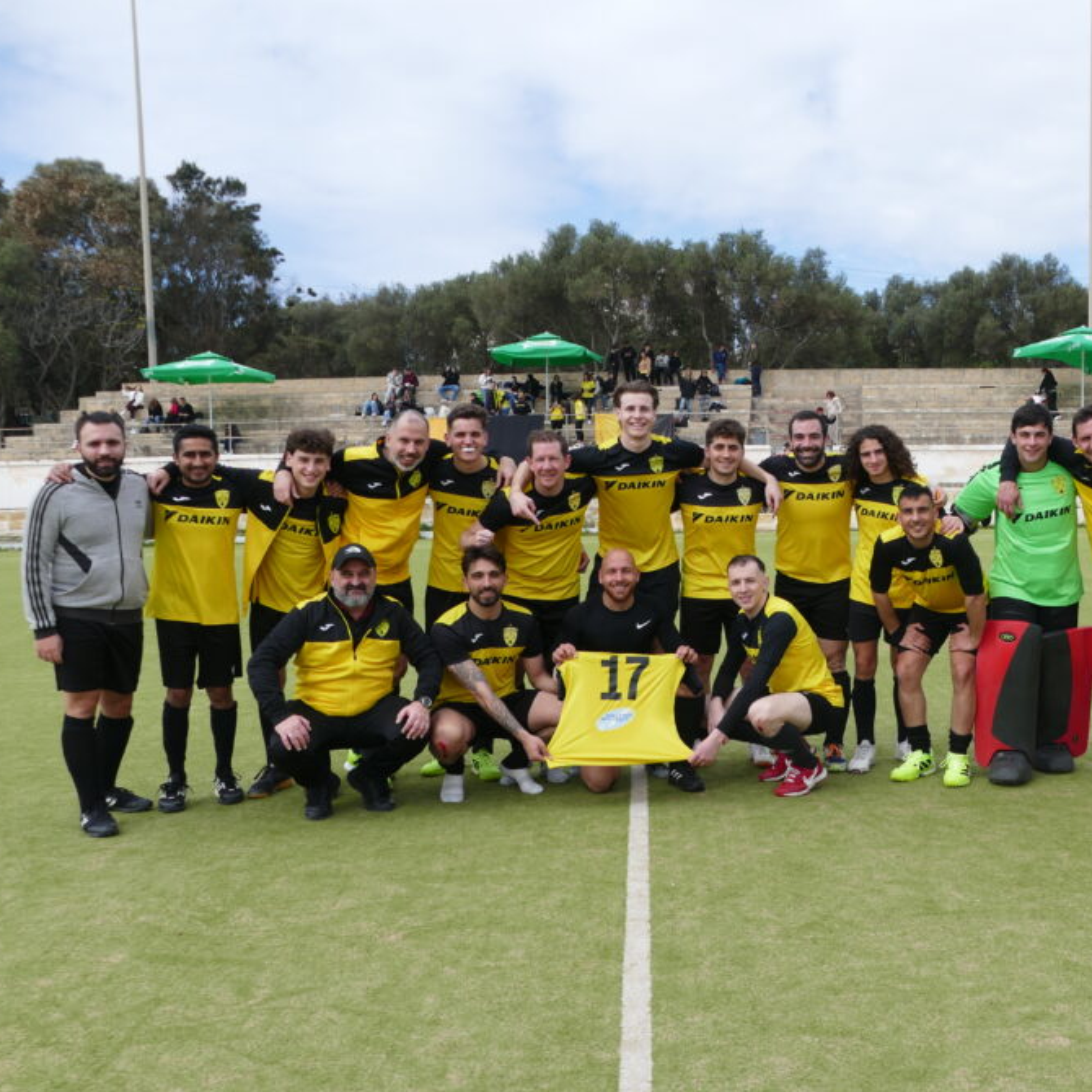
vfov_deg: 42.8
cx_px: 758
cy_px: 553
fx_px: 1392
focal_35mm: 39
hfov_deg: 42.1
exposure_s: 1/2000
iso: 125
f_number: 3
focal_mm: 11.1
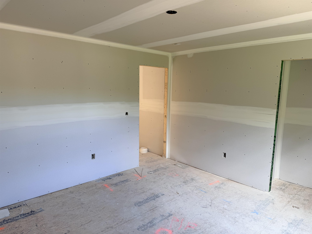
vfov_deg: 56.8
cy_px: 117
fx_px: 216
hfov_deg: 71.6
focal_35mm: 24
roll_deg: -1.5
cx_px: 156
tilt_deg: -7.7
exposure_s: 1/121
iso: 64
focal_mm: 6.76
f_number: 1.78
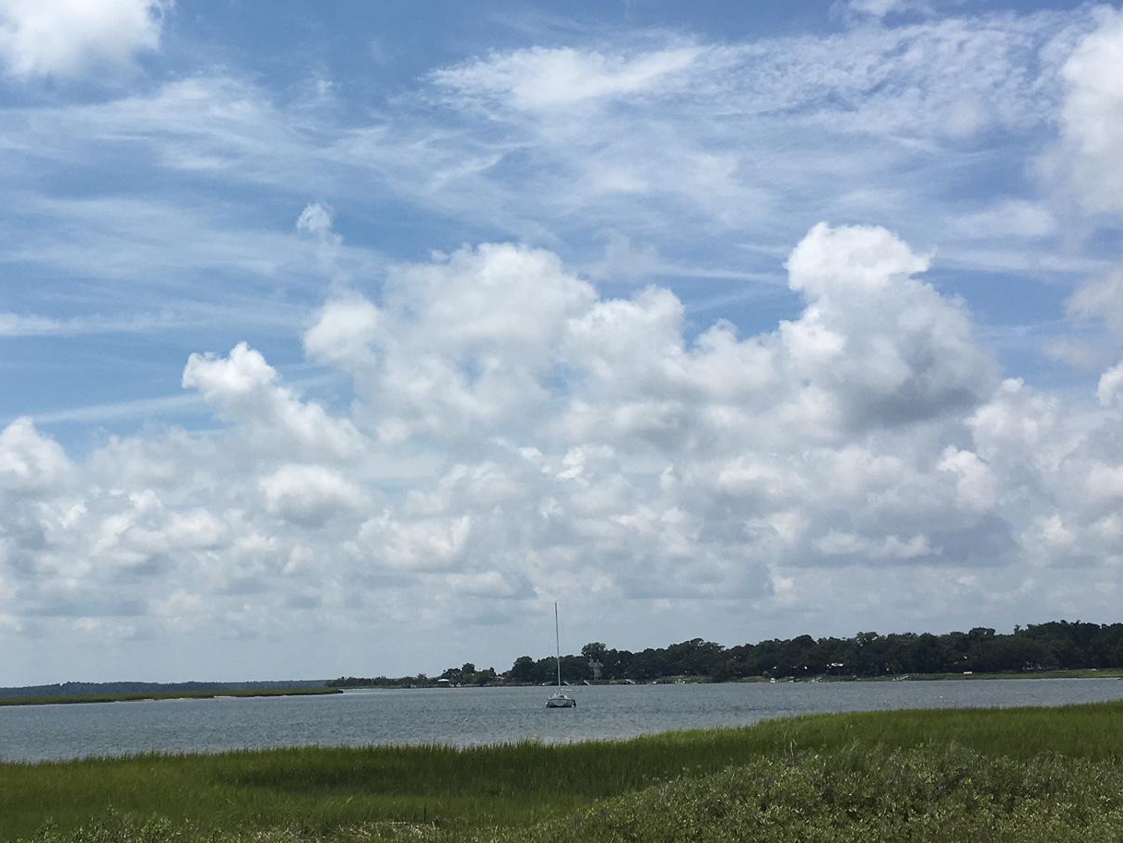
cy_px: 256
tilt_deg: +17.3
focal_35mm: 48
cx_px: 297
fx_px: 1558
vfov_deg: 30.0
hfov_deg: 38.7
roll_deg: +1.0
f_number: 2.2
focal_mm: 4.15
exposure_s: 1/4049
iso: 25
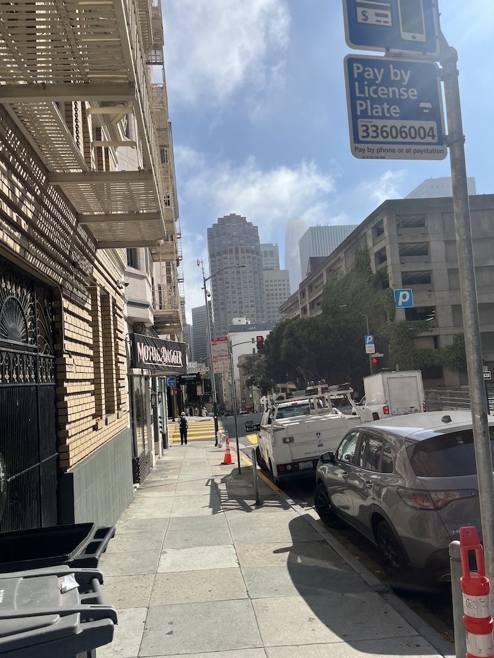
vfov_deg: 67.3
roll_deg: +2.6
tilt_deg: +6.6
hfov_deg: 53.1
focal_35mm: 26
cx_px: 247
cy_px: 329
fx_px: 495
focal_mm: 5.1
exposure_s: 1/5319
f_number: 1.6
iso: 50
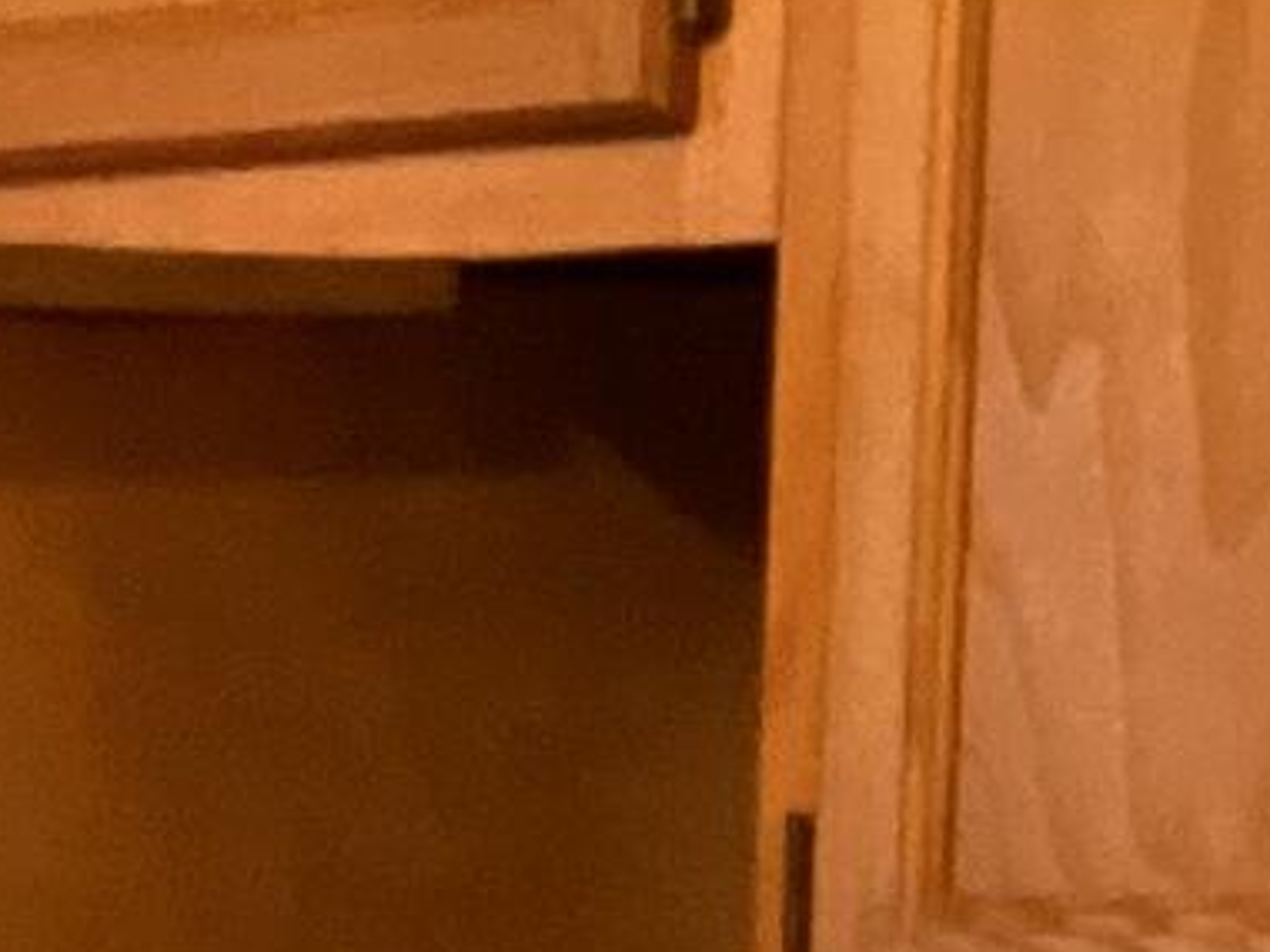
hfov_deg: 7.7
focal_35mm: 245
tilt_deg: -11.1
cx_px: -1450
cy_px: 2295
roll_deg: -1.2
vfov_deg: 5.8
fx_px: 8989
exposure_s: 1/40
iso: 250
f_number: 2.4
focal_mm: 3.3
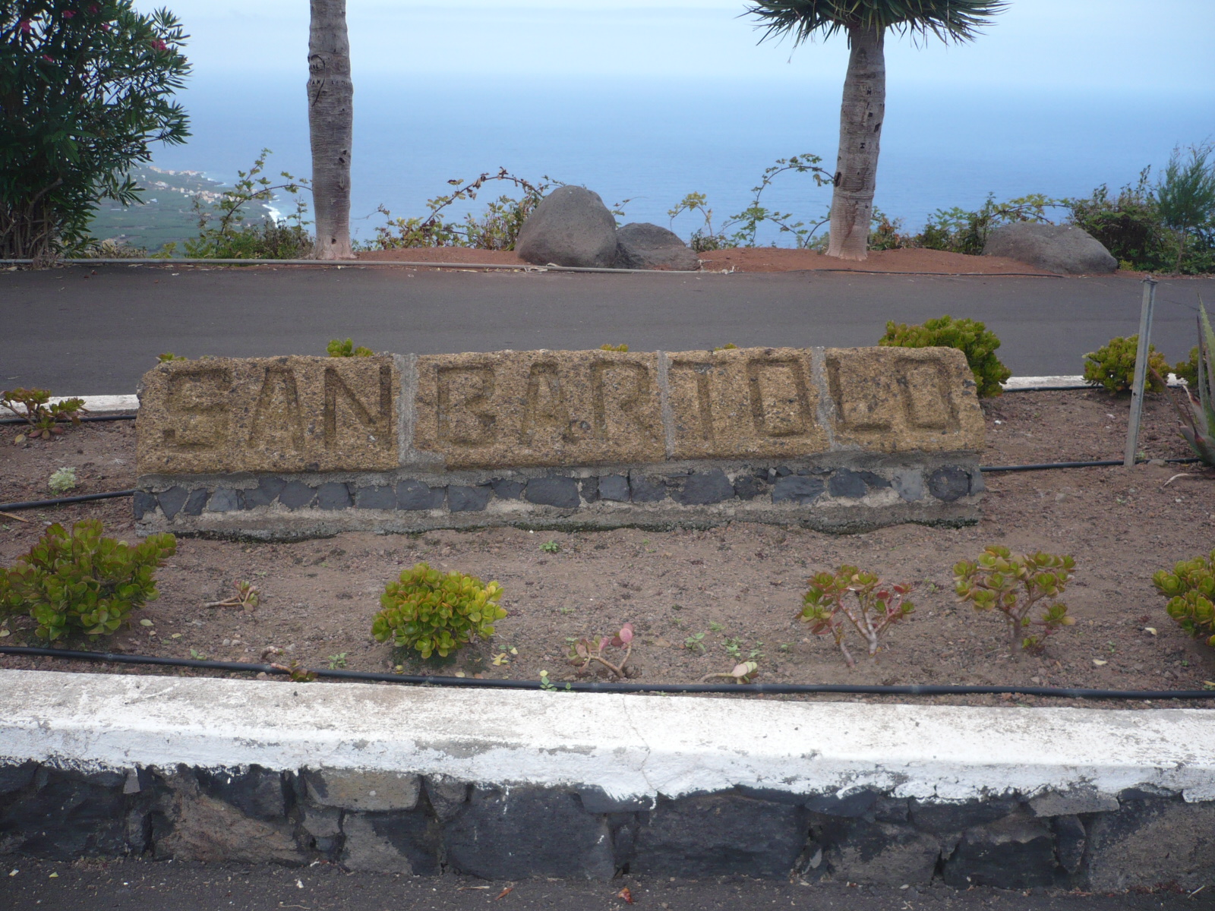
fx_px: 1228
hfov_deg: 52.6
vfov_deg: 40.7
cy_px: 456
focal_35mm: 35
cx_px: 608
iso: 100
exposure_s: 1/800
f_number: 2.8
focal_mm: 5.8
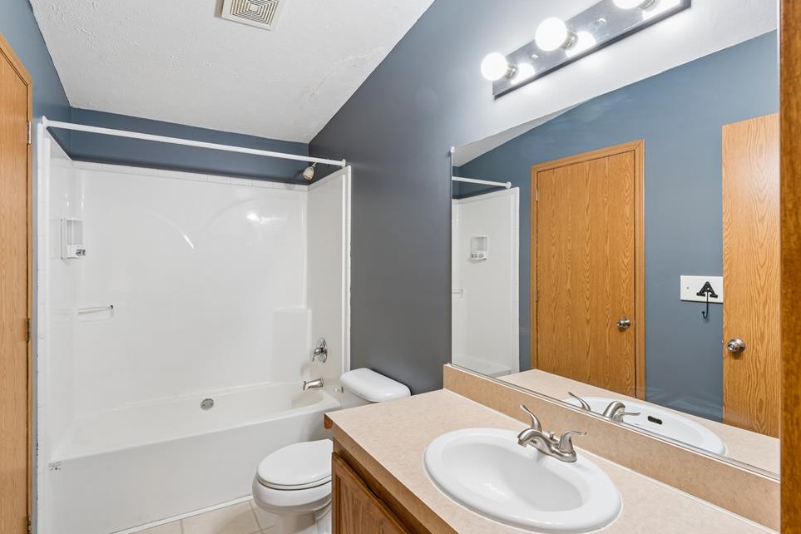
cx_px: 398
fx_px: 395
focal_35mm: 18
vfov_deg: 68.1
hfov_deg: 90.8
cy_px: 278
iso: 400
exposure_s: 1
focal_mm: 16.7
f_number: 13
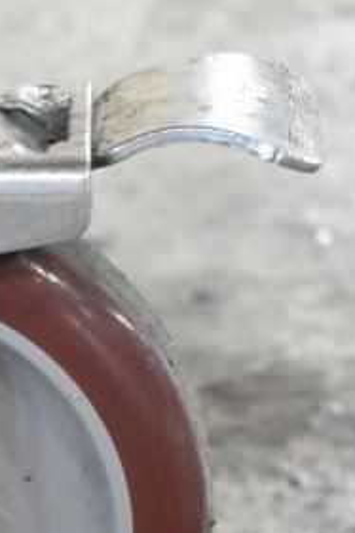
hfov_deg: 5.4
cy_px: 485
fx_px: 3761
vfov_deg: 8.1
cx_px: -196
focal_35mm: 254
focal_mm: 52
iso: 6400
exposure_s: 1/200
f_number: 7.1
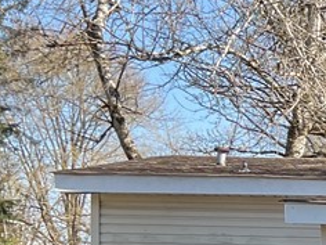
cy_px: 329
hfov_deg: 14.0
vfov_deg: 11.4
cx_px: 570
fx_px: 1187
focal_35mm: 126
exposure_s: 1/248
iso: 16
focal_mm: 3
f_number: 1.8
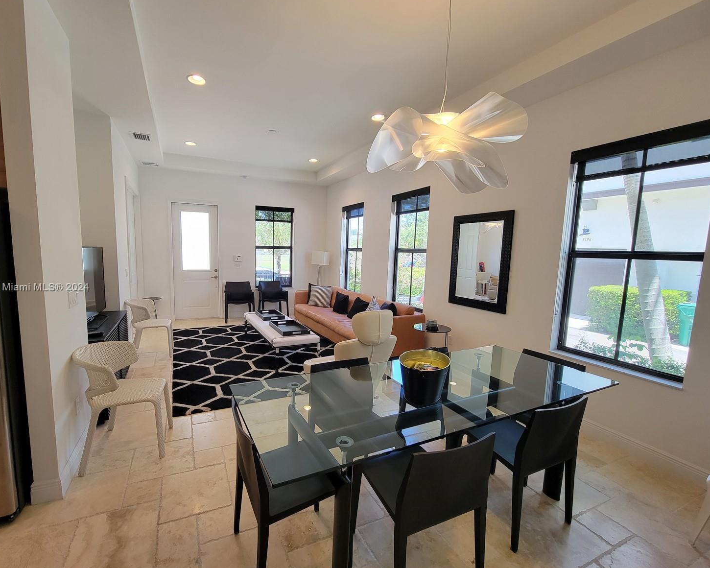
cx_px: 324
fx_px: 294
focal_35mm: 14
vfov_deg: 88.0
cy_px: 288
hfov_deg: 100.5
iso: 160
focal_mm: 2.2
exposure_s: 1/59
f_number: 2.2
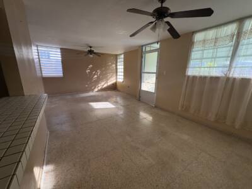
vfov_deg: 85.7
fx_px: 102
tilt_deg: -12.5
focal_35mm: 14
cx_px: 126
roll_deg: -0.4
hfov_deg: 102.1
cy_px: 94
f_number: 2.2
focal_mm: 2.22
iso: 100
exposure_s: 1/140
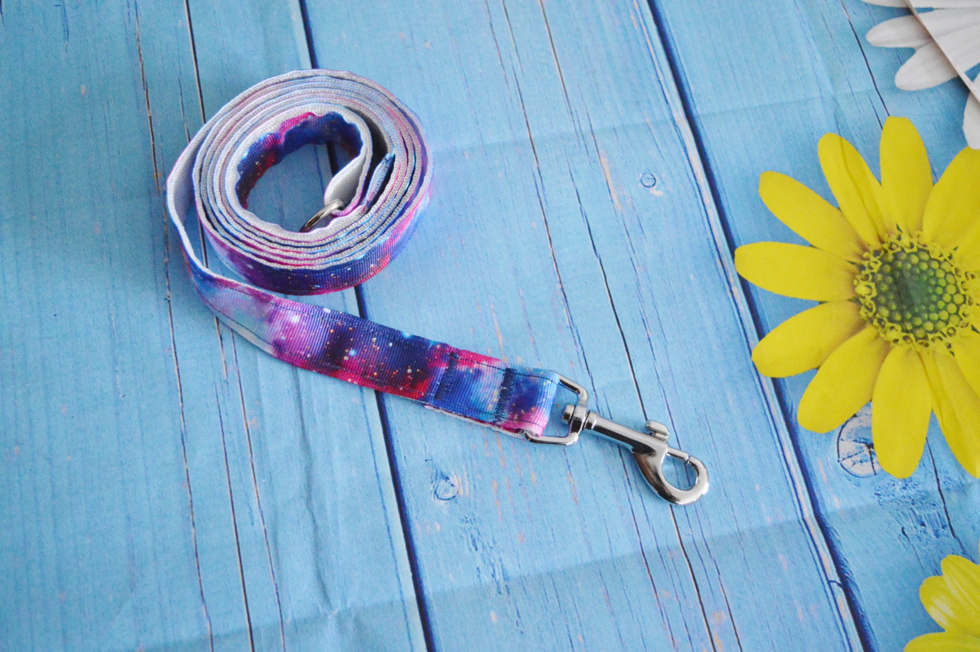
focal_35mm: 40
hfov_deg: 48.0
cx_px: 490
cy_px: 326
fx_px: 1101
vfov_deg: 32.9
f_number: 4
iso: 3600
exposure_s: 1/40
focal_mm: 27
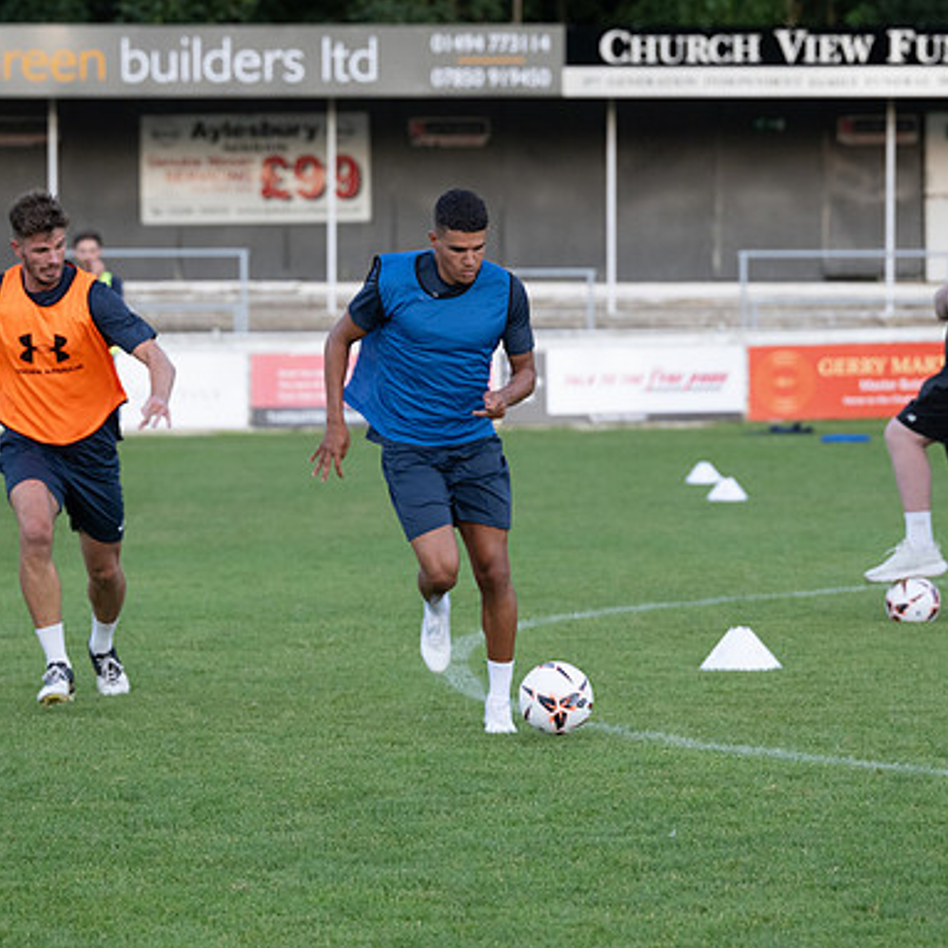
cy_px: 475
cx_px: 446
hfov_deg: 9.8
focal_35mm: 179
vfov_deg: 9.8
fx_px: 5546
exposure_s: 1/320
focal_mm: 93
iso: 1000
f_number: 3.2
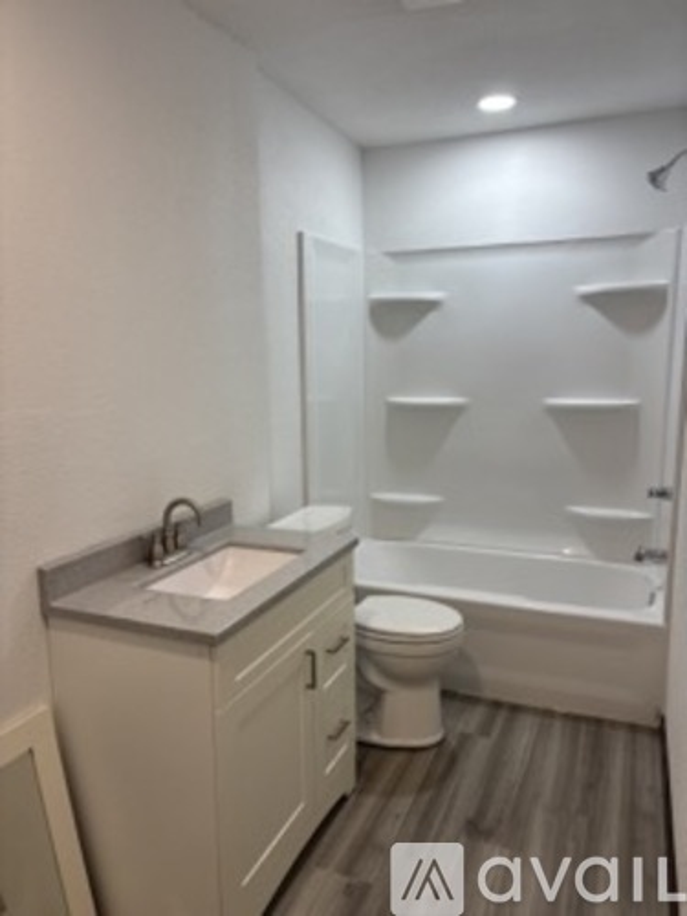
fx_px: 688
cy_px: 458
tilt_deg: -9.9
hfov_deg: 53.1
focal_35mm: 26
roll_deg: -0.4
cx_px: 344
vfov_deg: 67.3
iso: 100
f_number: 1.6
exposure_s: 1/120
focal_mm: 5.96
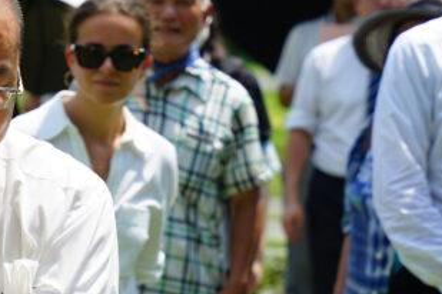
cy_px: 212
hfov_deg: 4.6
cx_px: -280
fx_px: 5500
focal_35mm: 448
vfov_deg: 3.1
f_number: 7.1
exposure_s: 1/200
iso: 100
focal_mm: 135
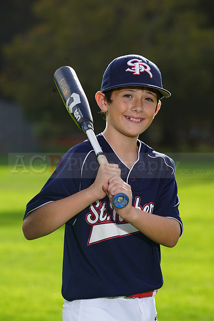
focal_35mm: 241
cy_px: 160
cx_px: 107
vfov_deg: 8.5
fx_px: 2147
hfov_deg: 5.7
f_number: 8
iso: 160
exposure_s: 1/250
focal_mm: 241
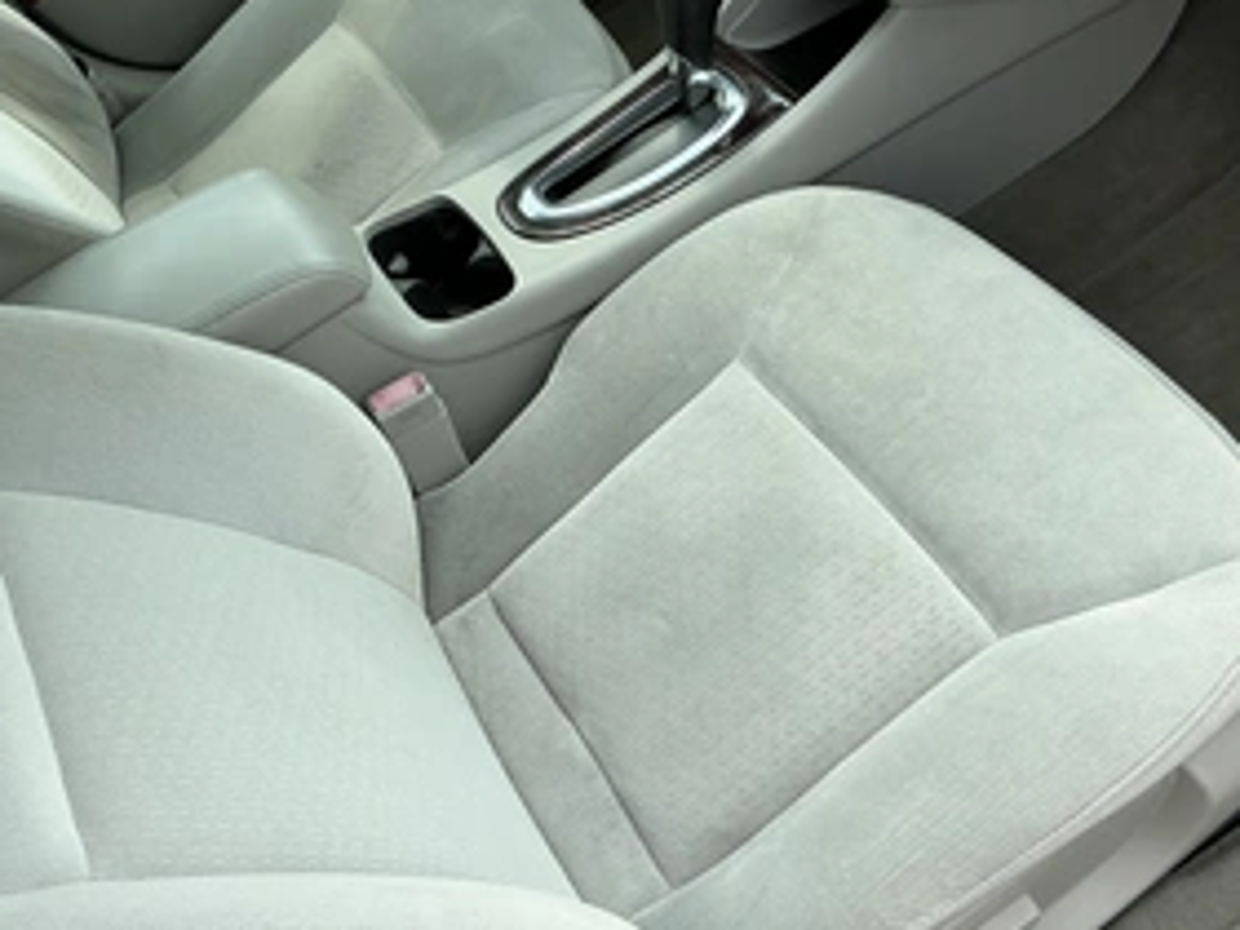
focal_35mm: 40
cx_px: 585
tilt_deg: -49.1
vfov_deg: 35.9
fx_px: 1433
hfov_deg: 46.8
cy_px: 403
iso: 25
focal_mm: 3
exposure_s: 1/606
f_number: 1.8
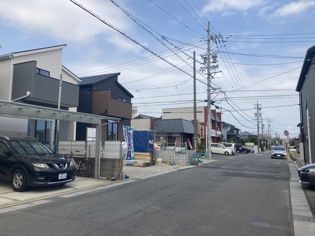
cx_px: 158
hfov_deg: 63.4
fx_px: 255
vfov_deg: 49.7
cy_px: 118
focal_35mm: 28
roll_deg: -1.0
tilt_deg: +6.2
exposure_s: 1/1736
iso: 20
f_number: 1.8
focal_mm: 3.99
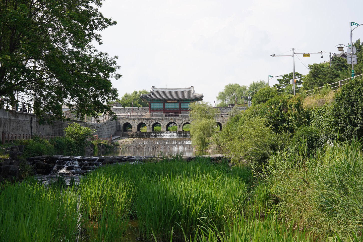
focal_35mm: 48
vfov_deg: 28.1
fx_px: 484
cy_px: 126
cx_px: 166
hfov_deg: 41.1
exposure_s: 1/100
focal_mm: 35
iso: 100
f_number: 10
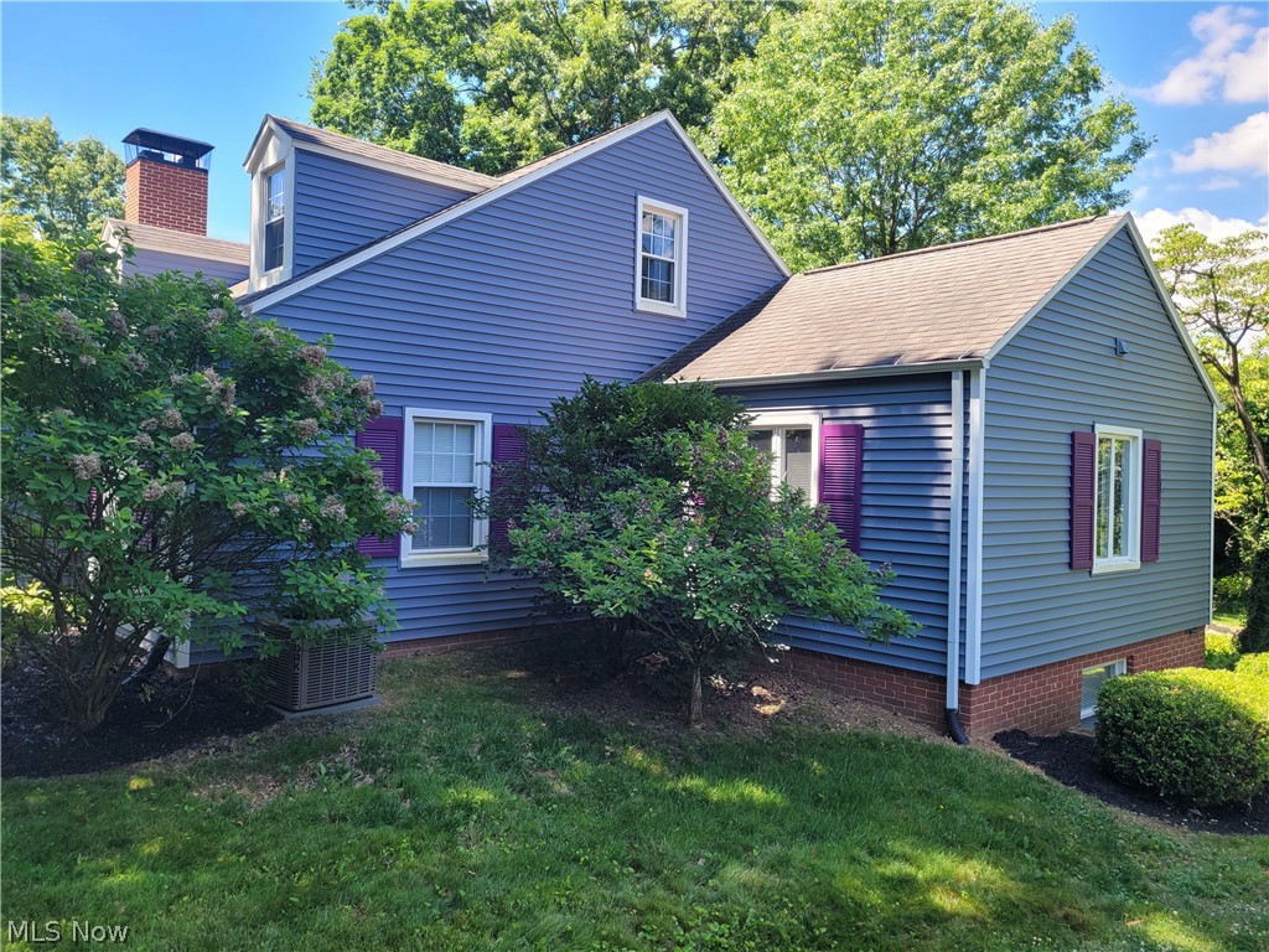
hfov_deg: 67.3
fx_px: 953
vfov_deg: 53.1
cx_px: 634
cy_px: 476
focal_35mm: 26
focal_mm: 5.4
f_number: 1.8
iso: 40
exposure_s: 1/423
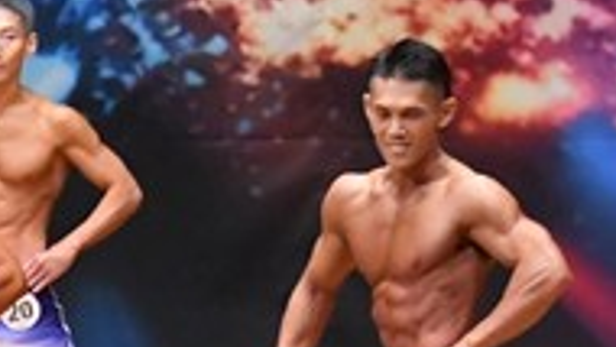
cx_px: -475
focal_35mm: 627
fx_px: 10244
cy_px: 292
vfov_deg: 1.9
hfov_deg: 3.4
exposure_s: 1/400
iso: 8000
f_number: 5.6
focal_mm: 98
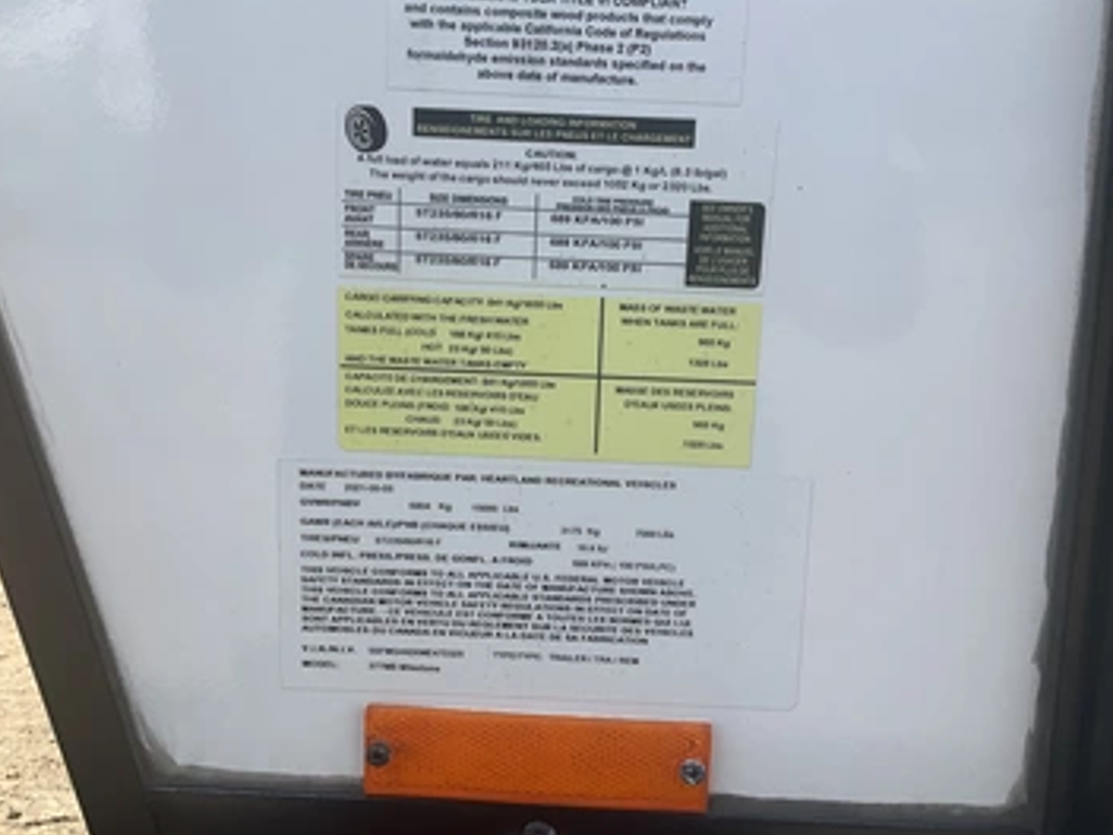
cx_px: 547
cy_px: 380
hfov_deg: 55.3
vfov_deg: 42.9
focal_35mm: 33
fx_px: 1061
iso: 25
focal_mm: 3
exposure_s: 1/1076
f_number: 1.8
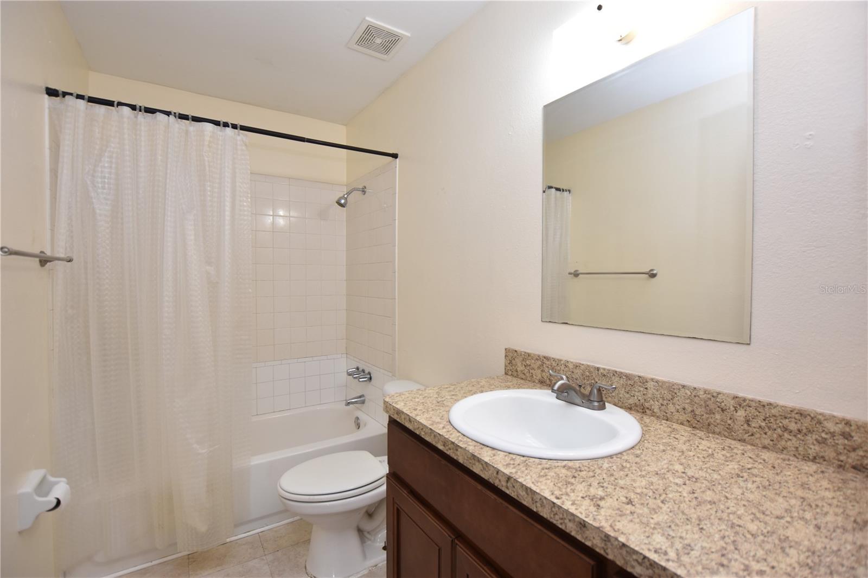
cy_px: 289
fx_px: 362
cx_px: 434
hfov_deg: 100.4
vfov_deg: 77.3
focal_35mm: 15
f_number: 4
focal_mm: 10
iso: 250
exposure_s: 1/60
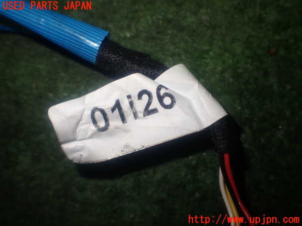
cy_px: 113
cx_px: 151
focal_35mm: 32
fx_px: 279
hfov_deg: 56.8
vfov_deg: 44.2
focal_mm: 5.79
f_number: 2.4
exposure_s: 1/60
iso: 100
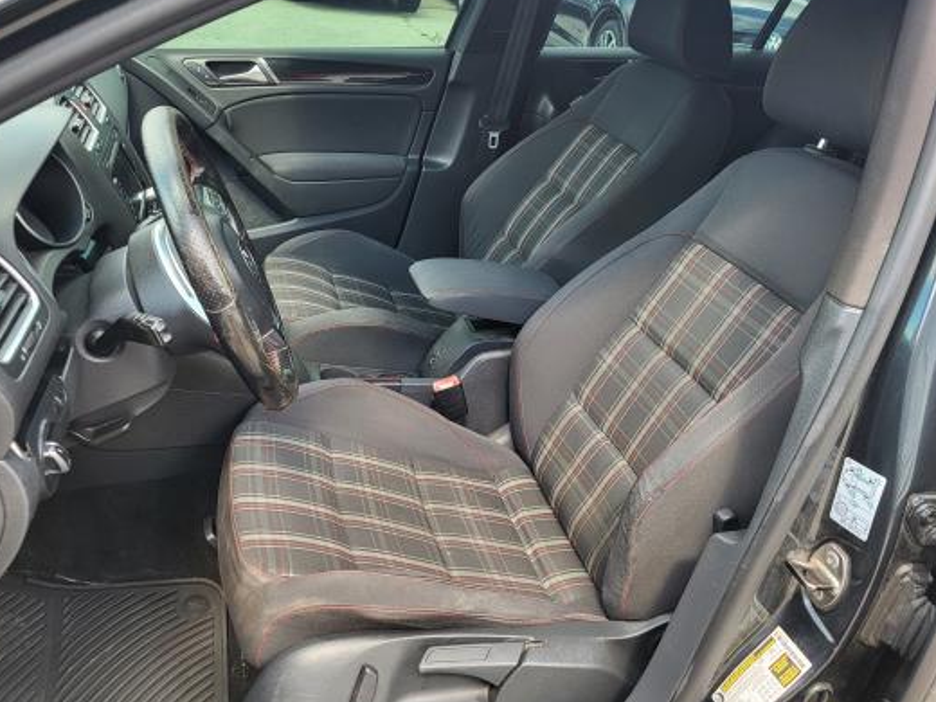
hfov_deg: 56.6
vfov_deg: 44.2
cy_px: 346
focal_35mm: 32
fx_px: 865
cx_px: 407
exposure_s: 1/120
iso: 40
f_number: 1.8
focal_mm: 5.4
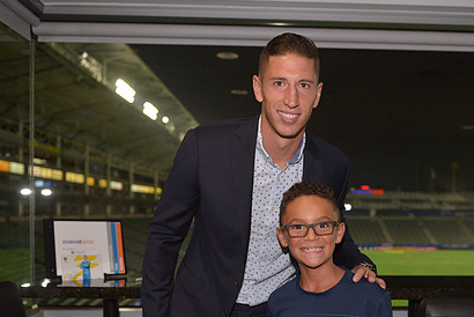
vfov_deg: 32.3
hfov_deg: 46.9
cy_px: 219
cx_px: 302
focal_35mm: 41
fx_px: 540
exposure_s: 1/1600
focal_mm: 29
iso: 2500
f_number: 3.2
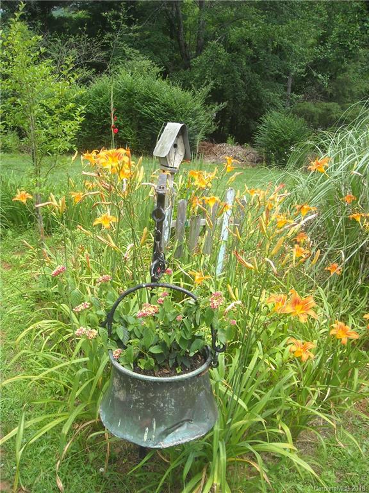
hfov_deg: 40.7
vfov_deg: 52.6
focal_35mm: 35
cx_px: 184
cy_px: 246
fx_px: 497
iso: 64
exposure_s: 1/218
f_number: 2.8
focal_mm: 5.7
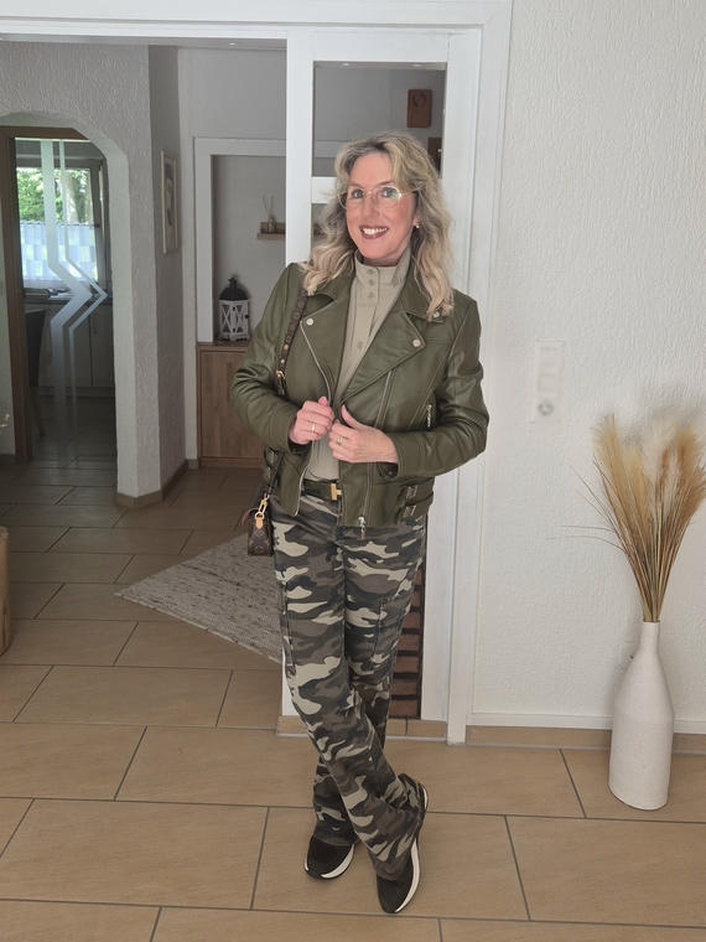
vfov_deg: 73.9
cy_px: 471
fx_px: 625
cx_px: 353
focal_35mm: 23
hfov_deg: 58.9
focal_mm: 5.4
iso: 50
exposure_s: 1/100
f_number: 1.8
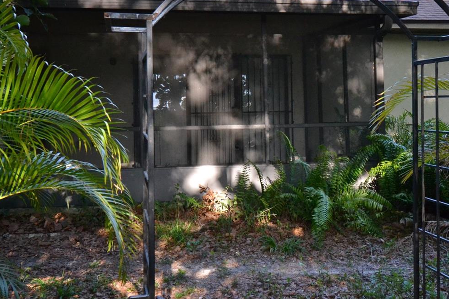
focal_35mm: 49
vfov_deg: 27.4
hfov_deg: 40.1
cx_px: 274
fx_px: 611
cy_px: 103
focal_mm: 20
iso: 2000
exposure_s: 1/500
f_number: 5.6
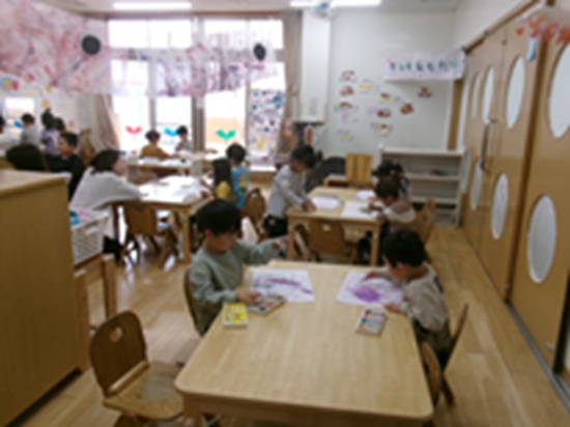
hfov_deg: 63.5
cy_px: 214
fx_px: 461
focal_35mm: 28
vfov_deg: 49.7
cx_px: 285
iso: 128
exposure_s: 1/34
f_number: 3.9
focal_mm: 5.1
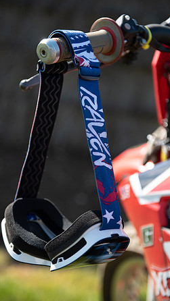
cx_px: 85
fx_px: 593
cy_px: 150
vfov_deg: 28.6
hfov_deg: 16.3
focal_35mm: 74
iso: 100
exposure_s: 1/500
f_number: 2.8
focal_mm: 70
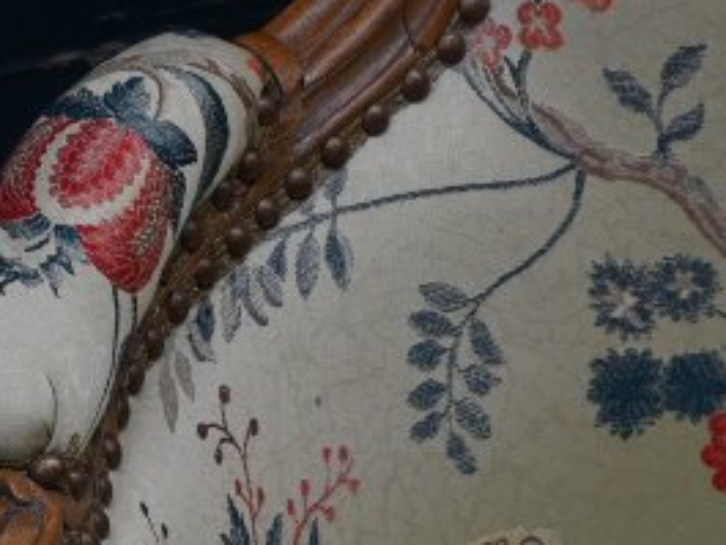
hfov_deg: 10.2
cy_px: 1002
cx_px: 923
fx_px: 3969
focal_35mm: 189
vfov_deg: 7.6
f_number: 6.3
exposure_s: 1/160
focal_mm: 29
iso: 100
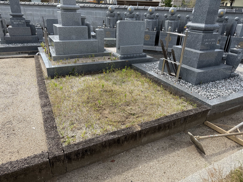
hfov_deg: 71.6
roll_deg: -1.7
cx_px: 122
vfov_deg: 56.8
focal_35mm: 24
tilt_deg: -25.2
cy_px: 91
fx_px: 168
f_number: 1.78
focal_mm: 6.76
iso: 80
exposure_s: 1/3953
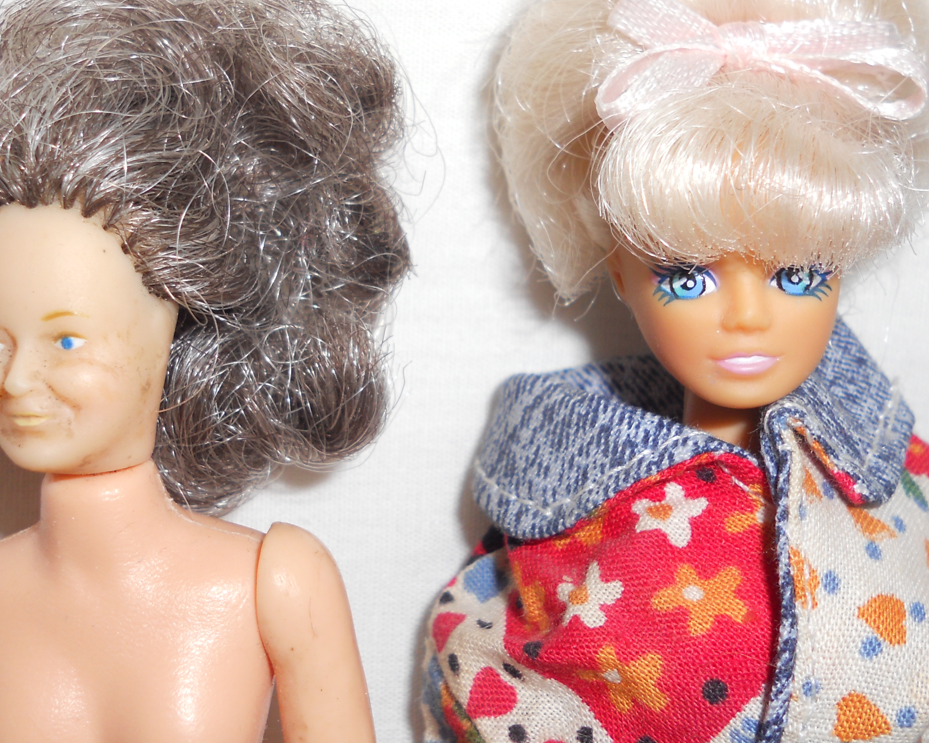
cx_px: 389
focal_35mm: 48
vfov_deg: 31.4
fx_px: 1320
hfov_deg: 38.7
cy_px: 299
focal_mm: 5.8
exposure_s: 1/25
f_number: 8.8
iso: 80
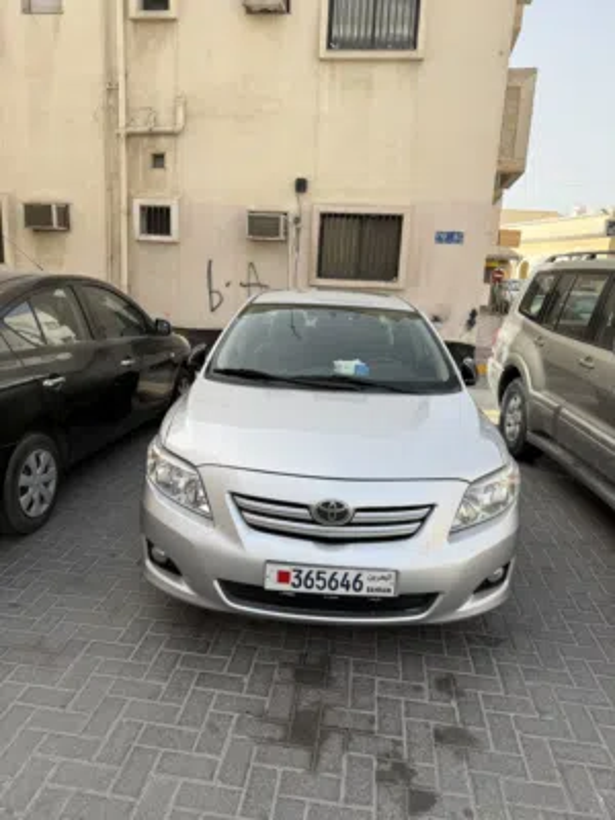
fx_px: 569
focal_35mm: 24
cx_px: 308
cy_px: 410
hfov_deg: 56.8
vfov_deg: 71.6
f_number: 1.78
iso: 80
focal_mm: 6.76
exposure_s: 1/2169
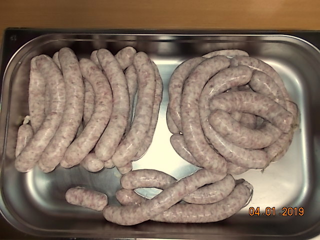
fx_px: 240
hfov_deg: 67.3
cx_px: 160
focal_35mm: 26
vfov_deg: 53.1
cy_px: 120
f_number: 3.2
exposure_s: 1/25
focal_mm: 4.6
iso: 200
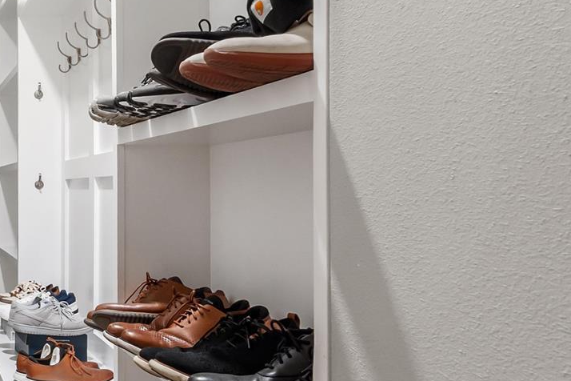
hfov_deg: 36.9
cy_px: 228
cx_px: -82
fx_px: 682
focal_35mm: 43
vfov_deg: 31.1
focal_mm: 10
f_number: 9
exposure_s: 1/2
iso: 500
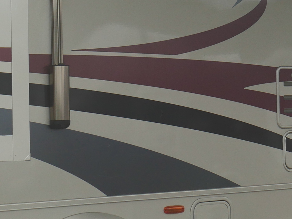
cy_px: 43
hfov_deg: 15.1
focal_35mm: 129
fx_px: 1089
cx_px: 261
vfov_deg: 11.5
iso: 200
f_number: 5.6
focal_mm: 16
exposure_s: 1/200
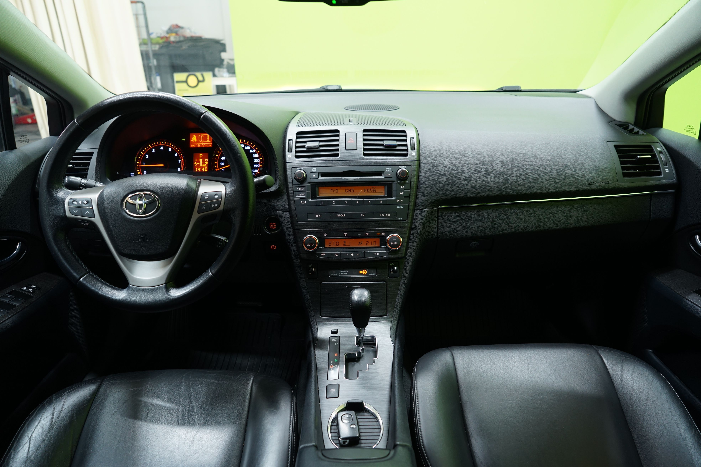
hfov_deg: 73.7
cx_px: 350
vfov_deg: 53.1
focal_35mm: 24
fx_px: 467
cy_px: 234
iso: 640
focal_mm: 24
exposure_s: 1/20
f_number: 4.5
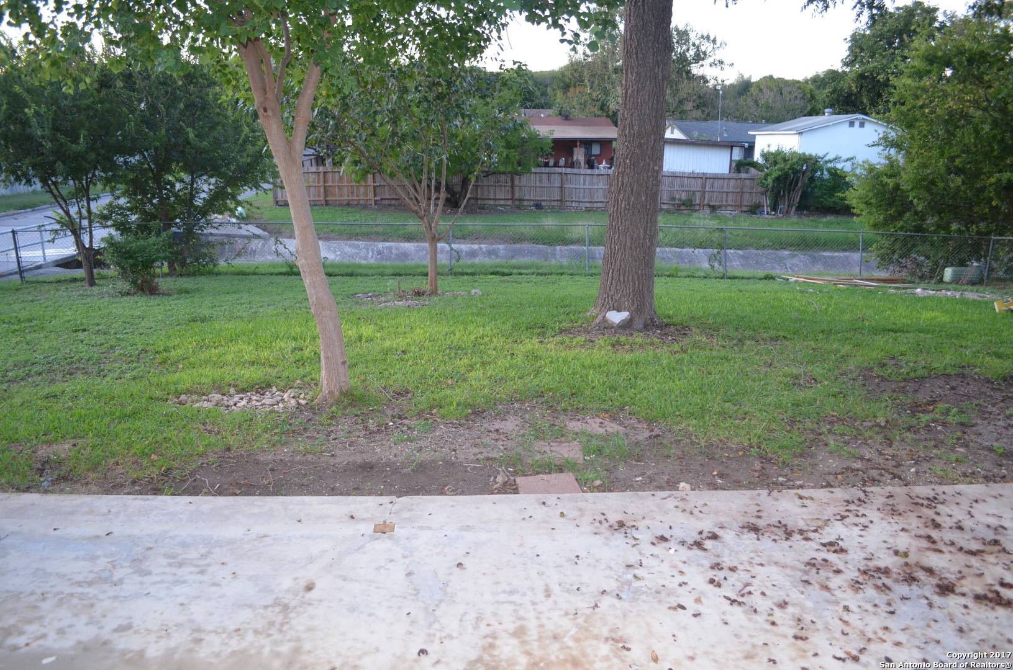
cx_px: 506
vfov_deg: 47.7
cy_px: 335
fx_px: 758
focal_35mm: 27
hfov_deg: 67.5
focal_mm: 18
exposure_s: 1/60
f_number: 3.5
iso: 1400
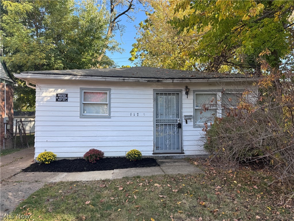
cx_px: 147
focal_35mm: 24
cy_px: 110
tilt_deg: +2.4
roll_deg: +0.8
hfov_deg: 71.6
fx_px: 204
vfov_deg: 56.8
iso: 80
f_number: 1.78
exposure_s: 1/730
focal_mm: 6.76
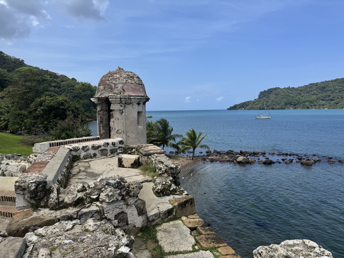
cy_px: 129
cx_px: 172
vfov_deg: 56.8
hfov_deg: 71.6
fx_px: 239
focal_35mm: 24
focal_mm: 6.76
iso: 80
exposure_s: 1/4608
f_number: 1.78
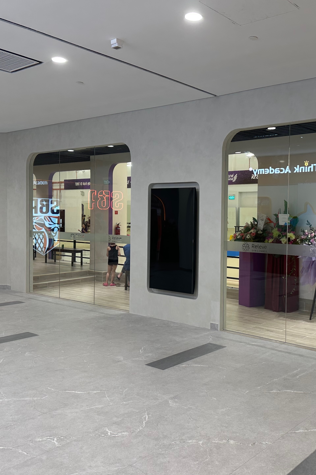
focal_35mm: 35
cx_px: 221
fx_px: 461
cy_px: 232
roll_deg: -0.3
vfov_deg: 54.4
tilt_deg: -1.4
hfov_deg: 37.3
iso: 100
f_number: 1.78
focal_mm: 6.86
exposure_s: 1/100
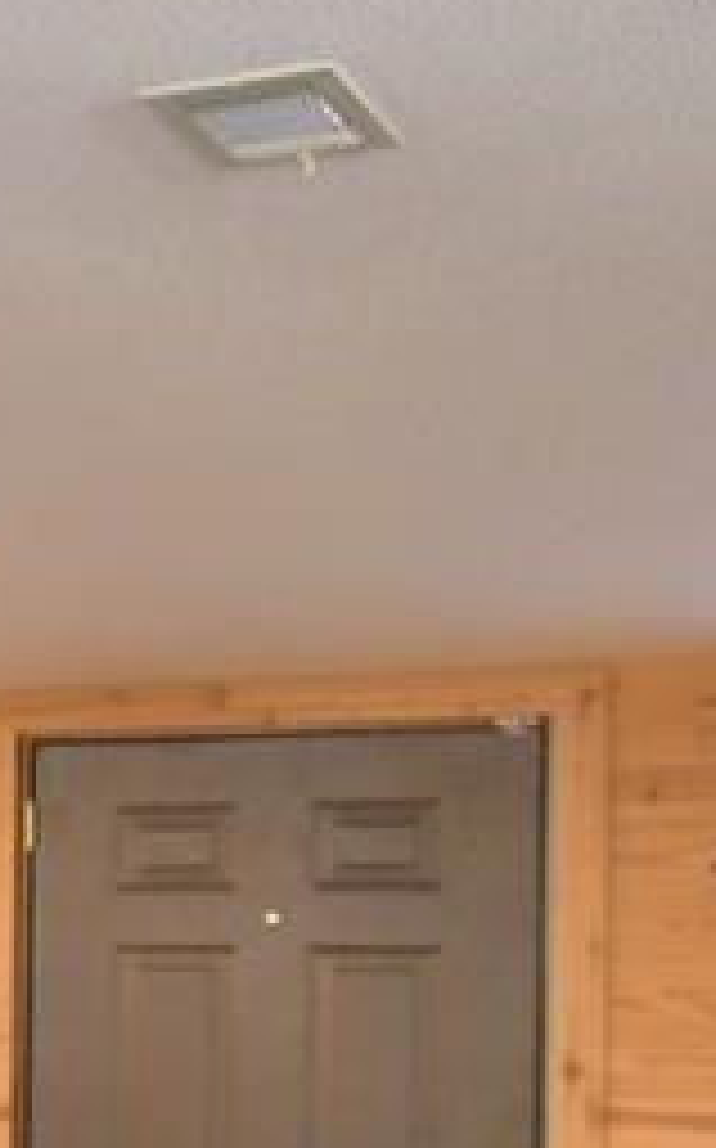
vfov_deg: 21.4
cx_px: -1792
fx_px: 3002
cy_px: 927
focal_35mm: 96
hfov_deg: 9.0
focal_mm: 10
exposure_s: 1/50
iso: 400
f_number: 4.5
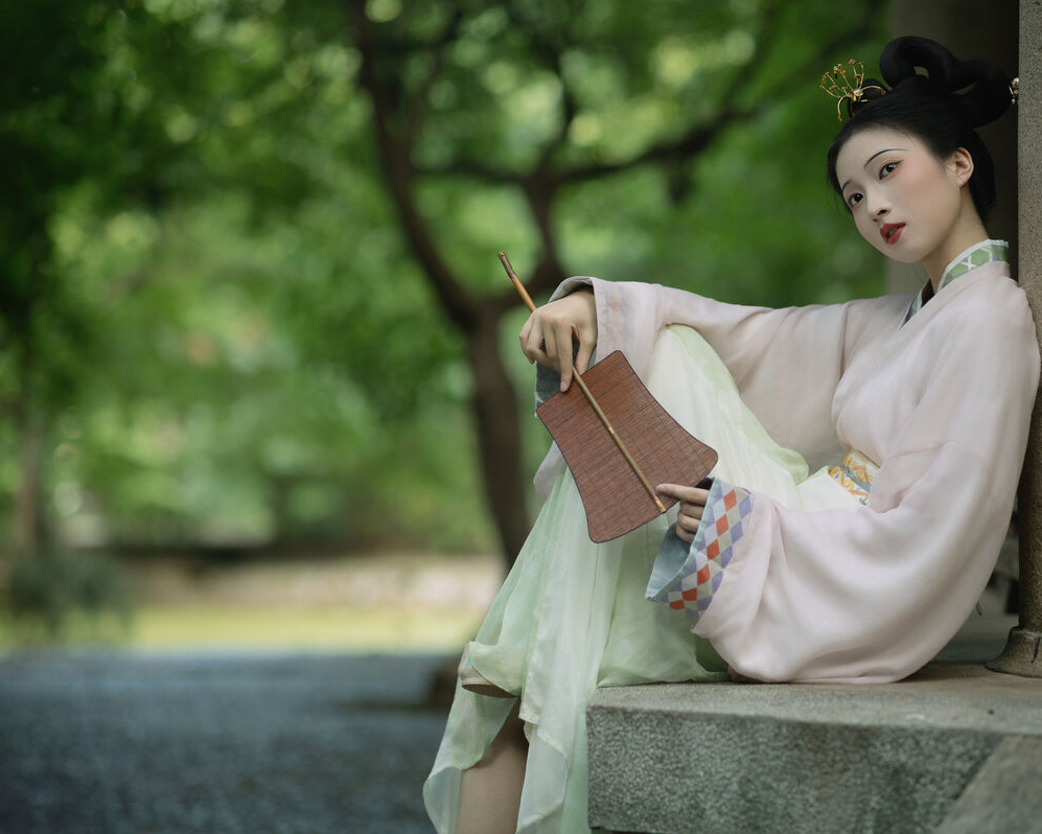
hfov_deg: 19.9
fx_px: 2961
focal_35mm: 96
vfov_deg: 16.0
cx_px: 596
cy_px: 417
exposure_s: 1/160
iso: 400
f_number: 1.8
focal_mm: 85
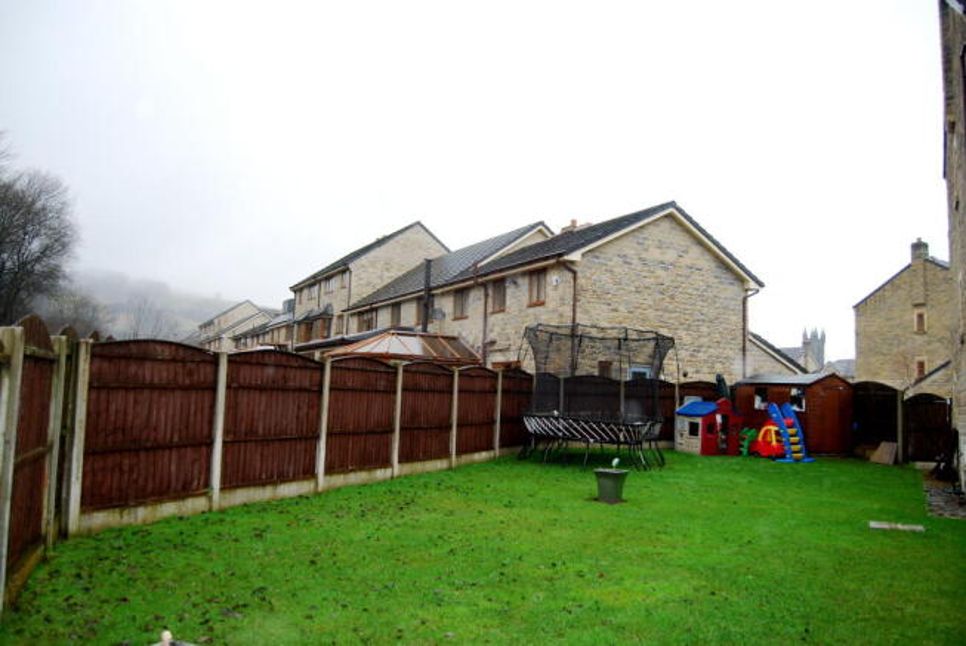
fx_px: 725
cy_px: 323
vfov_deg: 48.0
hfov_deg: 67.3
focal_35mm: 27
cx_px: 483
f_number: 3.5
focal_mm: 18
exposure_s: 1/125
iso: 200
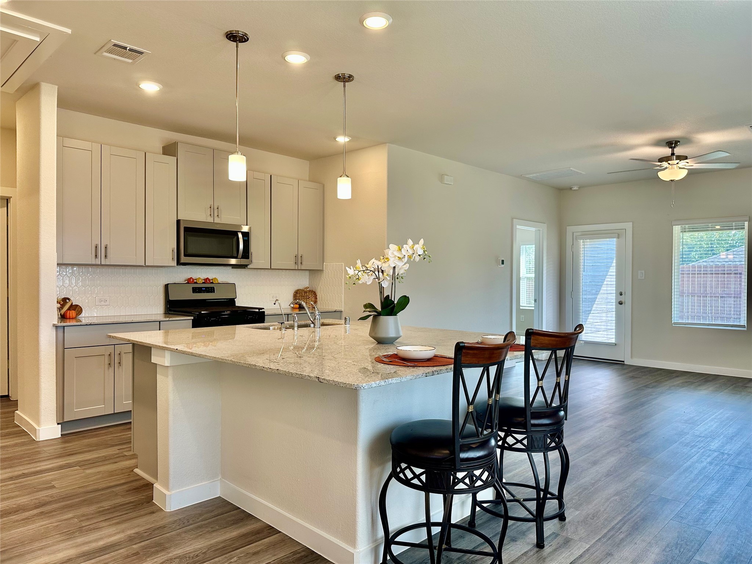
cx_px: 376
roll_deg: -0.3
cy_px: 282
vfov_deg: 56.8
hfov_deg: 71.6
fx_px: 521
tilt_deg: +0.4
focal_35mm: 24
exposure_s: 1/130
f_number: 1.78
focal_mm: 6.86
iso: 100
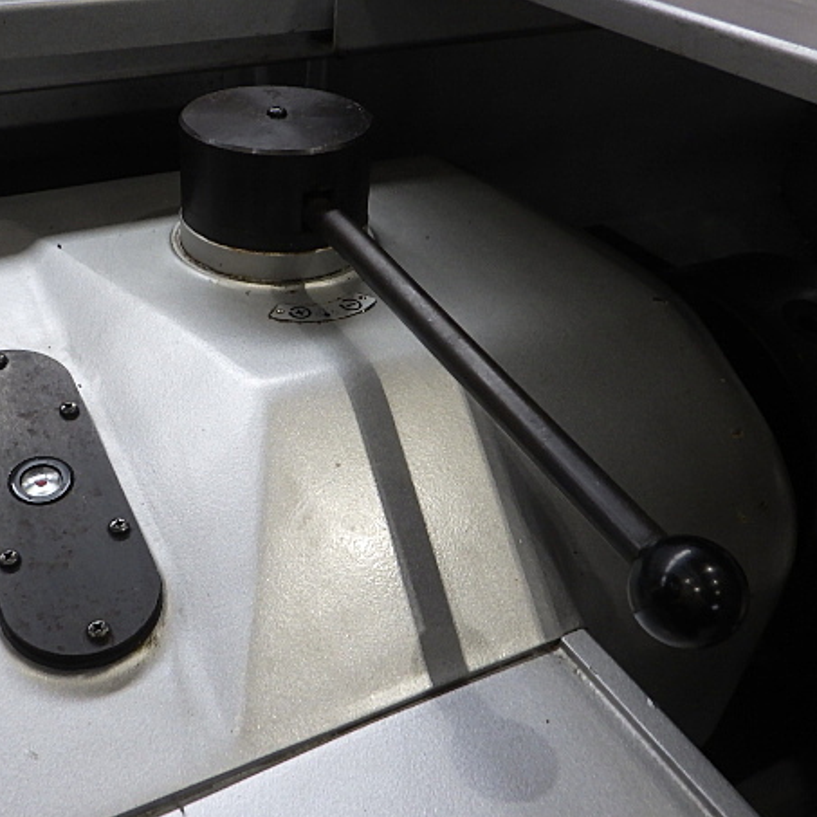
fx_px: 935
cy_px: 388
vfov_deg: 47.2
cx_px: 267
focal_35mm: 35
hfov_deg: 46.4
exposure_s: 1/45
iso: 320
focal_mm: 5
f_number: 3.5
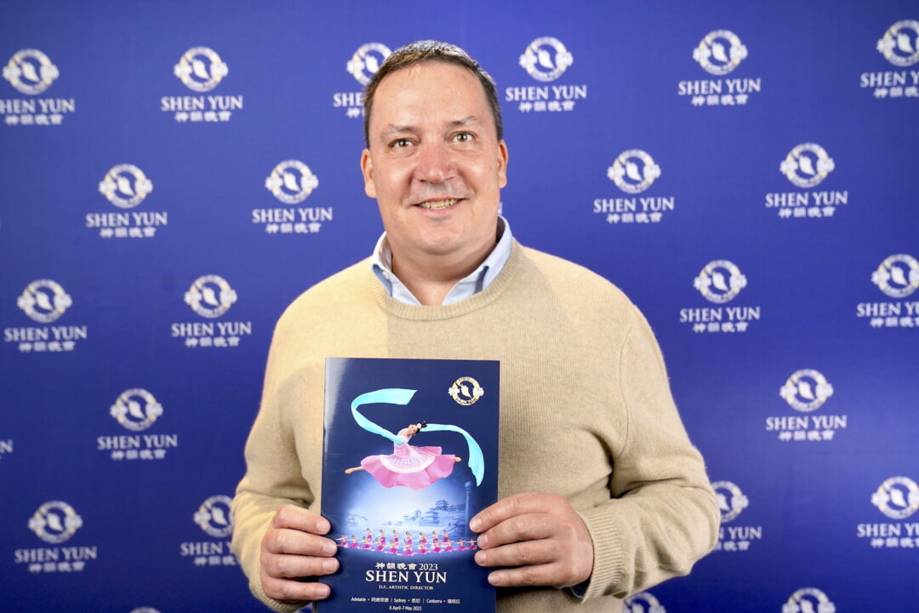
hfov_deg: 51.9
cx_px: 460
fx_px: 944
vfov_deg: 35.9
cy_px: 306
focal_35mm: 37
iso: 640
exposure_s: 1/60
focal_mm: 37
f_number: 4.5
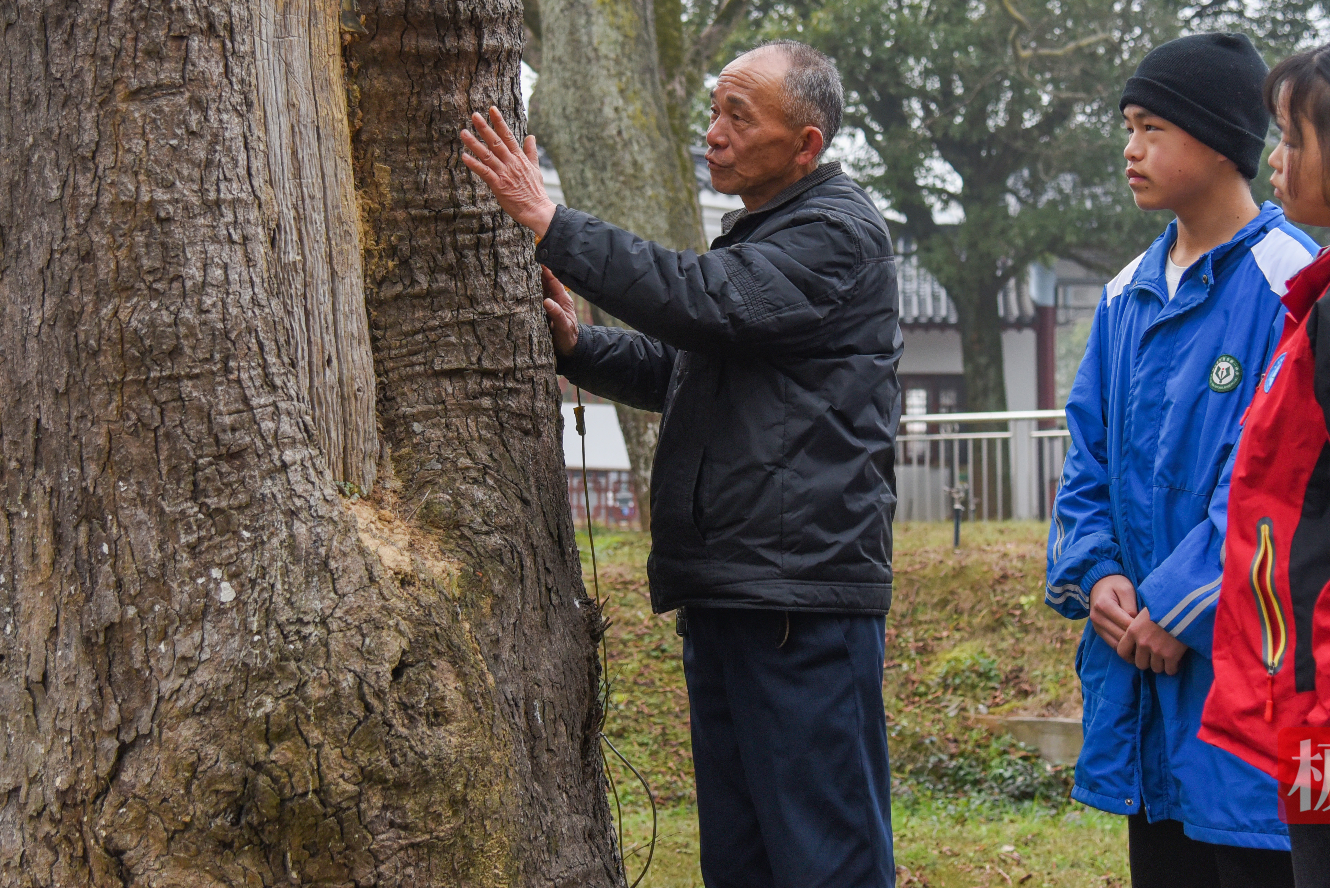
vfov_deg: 22.1
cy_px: 260
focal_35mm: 61
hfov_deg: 32.9
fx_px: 2254
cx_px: 661
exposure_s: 1/3200
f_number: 4
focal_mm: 40
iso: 1000
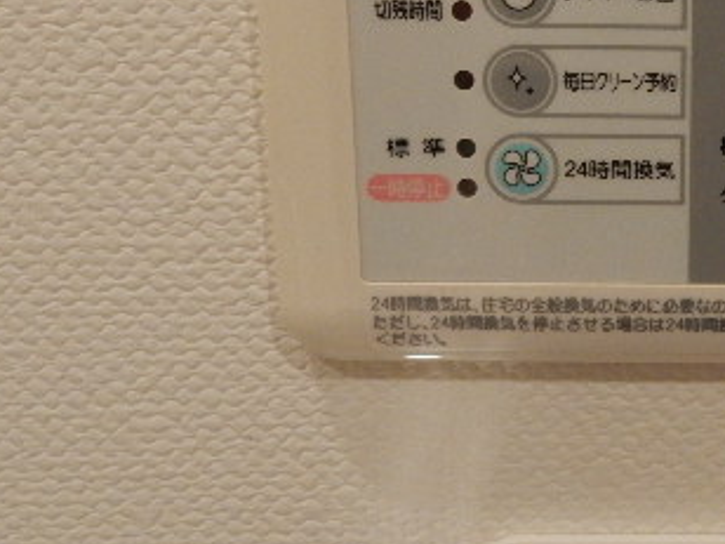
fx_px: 1089
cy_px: 33
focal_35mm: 52
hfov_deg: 34.3
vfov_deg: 26.9
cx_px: 683
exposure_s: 1/30
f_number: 3.7
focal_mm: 4.5
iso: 400
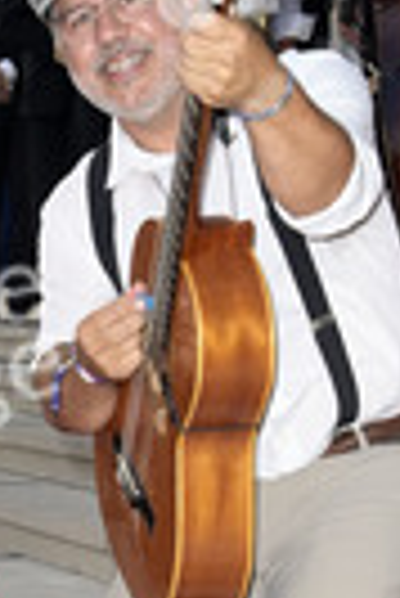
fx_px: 2394
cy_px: 598
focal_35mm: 144
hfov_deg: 9.5
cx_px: -40
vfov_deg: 14.0
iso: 800
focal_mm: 48
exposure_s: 1/250
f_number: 6.3
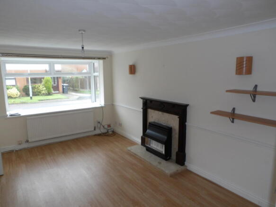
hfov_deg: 71.6
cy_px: 104
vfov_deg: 56.8
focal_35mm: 24
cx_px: 138
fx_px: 191
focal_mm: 4.3
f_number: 4.1
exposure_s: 1/21
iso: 200
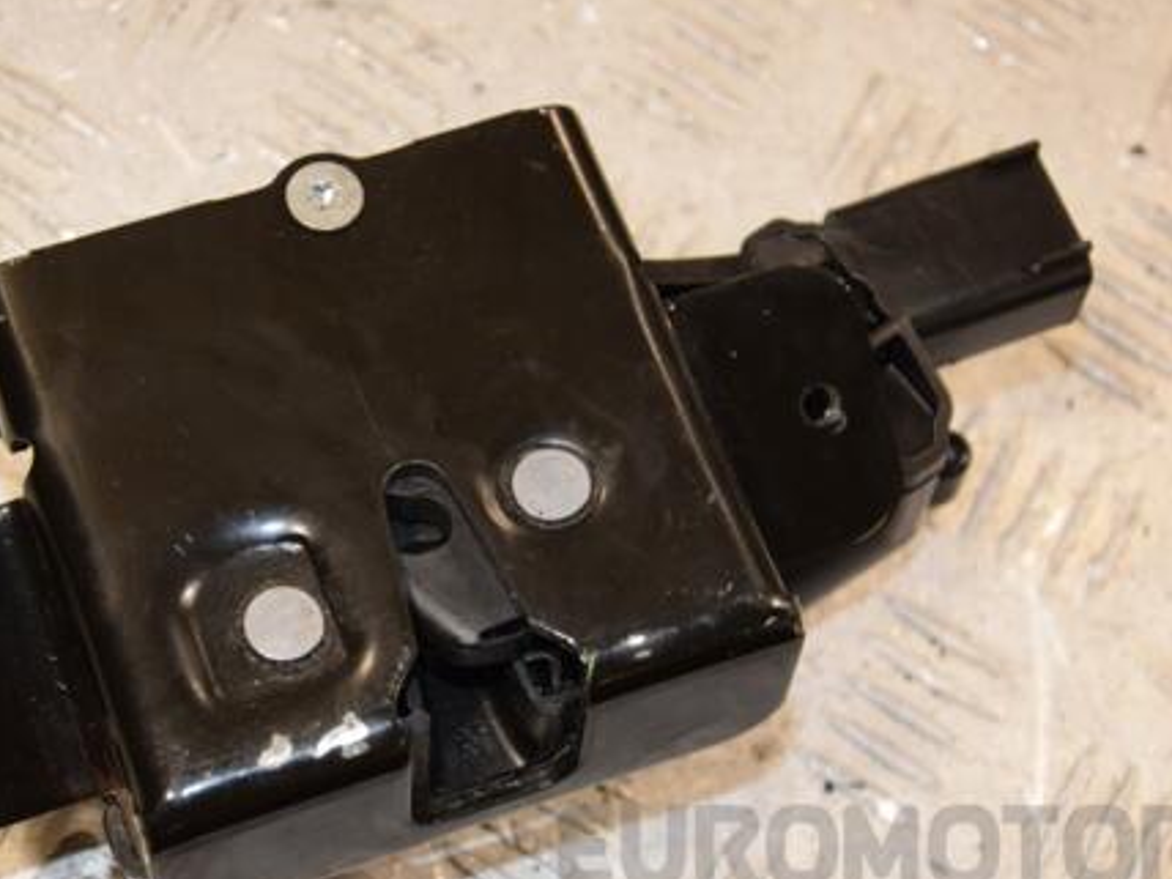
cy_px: 482
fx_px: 3420
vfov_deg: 14.6
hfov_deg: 19.4
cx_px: 507
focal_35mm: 101
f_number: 5.6
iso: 450
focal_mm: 50
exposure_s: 1/125
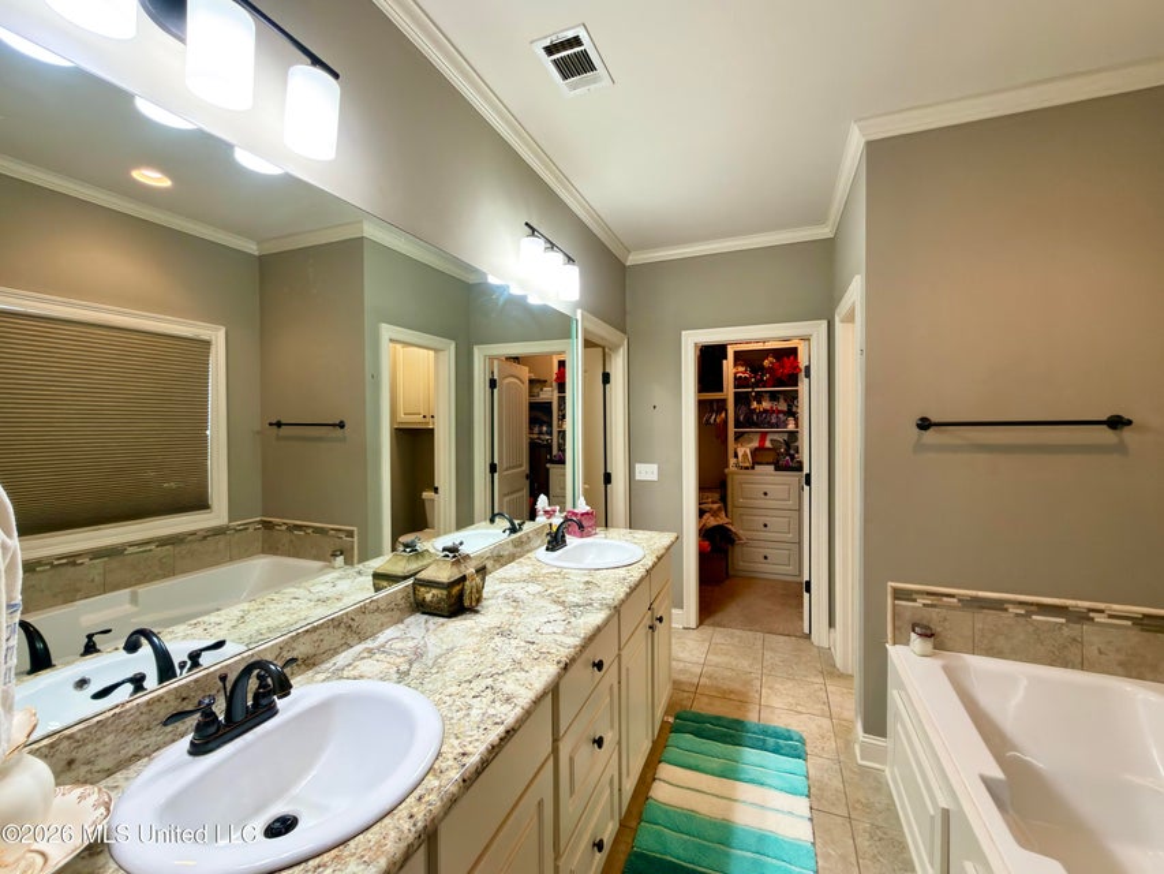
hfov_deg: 102.1
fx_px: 471
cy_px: 437
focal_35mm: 14
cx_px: 582
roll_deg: +0.3
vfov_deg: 85.7
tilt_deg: -1.1
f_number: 2.2
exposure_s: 1/30
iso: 80
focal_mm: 2.22
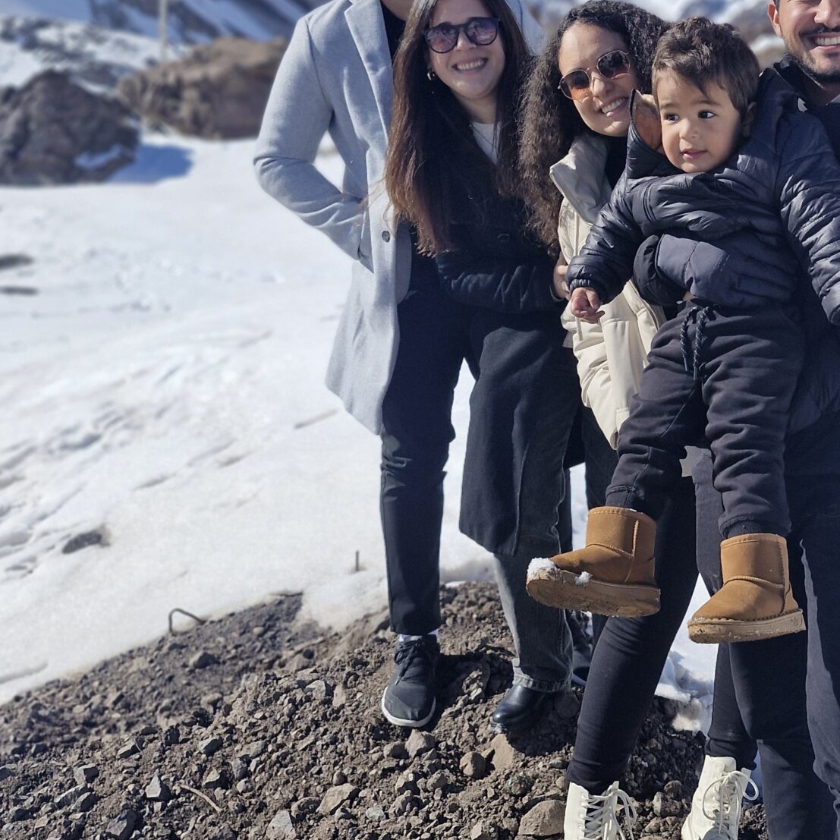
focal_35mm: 47
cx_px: 680
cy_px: 289
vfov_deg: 35.7
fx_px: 1290
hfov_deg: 34.9
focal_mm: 5.54
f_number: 1.8
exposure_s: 1/2536
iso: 50
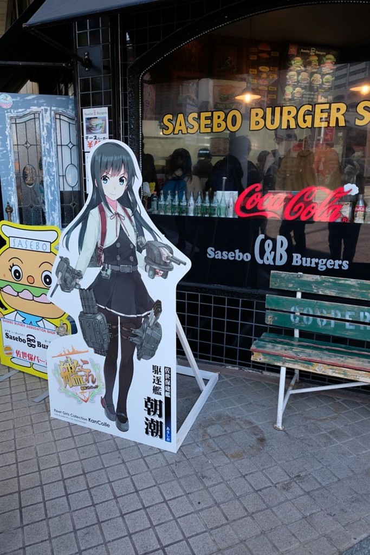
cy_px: 278
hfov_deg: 59.5
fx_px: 324
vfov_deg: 81.2
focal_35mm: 21
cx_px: 185
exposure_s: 1/350
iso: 400
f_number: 3.2
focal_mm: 14
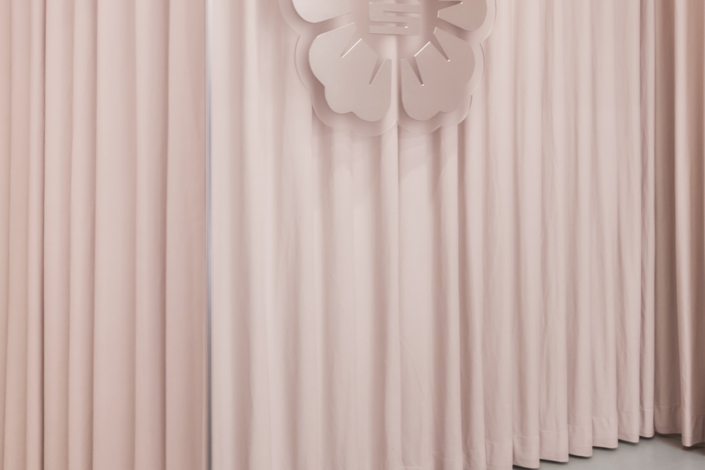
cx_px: 417
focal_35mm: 55
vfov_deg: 24.6
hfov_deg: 36.1
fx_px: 1077
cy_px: 181
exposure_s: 1/200
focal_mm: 33
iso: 800
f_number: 2.8
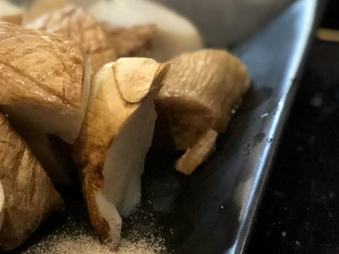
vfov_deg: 12.0
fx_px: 1205
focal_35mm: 123
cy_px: 130
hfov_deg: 15.7
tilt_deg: -38.5
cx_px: -9
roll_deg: +6.7
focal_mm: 6.6
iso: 1250
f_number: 2.8
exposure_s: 1/60
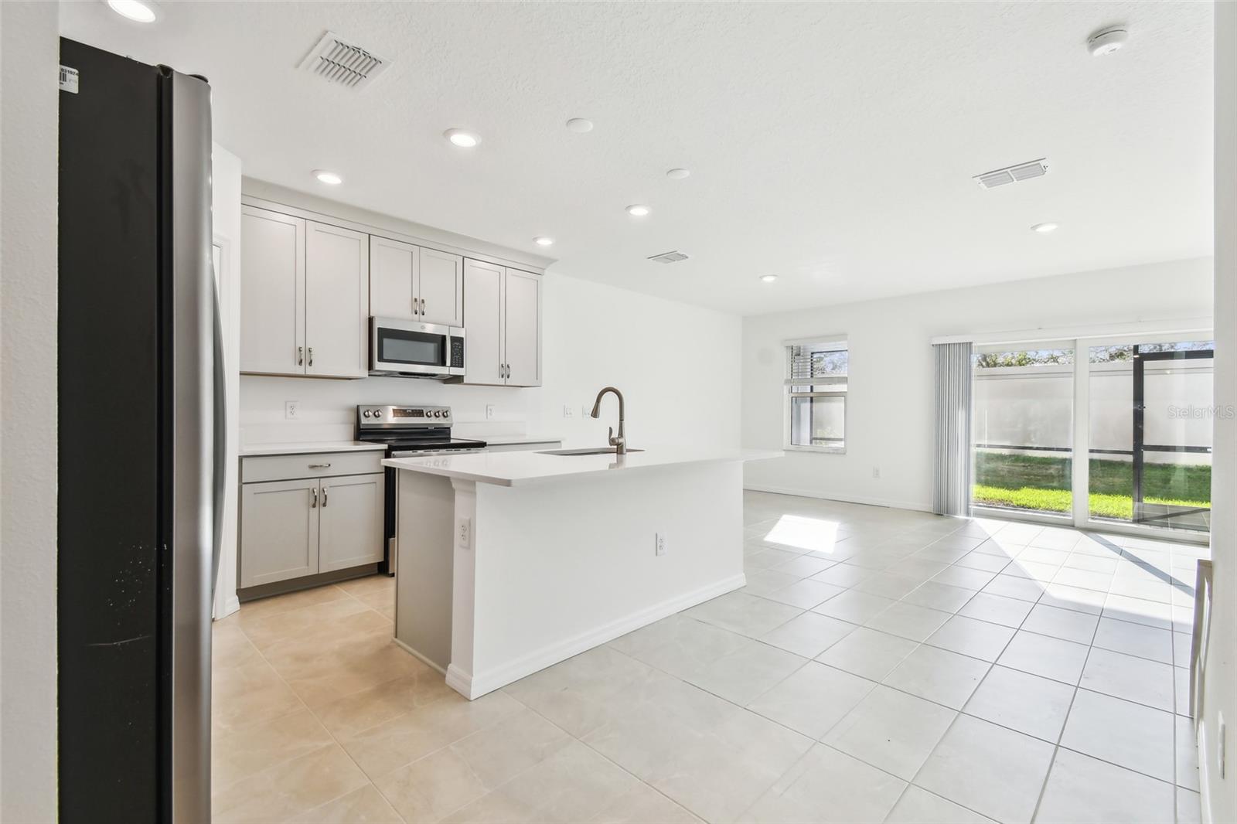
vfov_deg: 77.3
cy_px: 412
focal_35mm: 15
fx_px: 515
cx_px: 618
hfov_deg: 100.4
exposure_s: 1/30
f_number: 7.1
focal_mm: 10
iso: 100
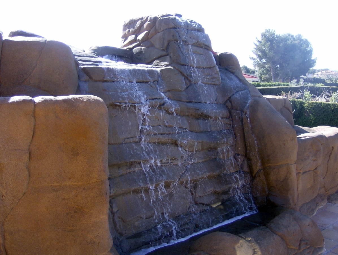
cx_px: 169
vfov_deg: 39.7
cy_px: 128
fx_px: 352
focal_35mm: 36
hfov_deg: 51.3
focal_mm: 6
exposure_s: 1/342
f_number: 2.8
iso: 100
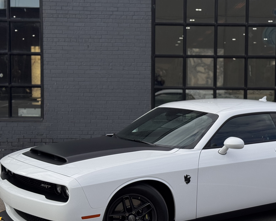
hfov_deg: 26.6
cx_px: 183
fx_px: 580
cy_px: 110
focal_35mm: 71
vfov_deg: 21.6
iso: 64
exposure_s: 1/4975
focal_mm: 6.76
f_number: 1.78
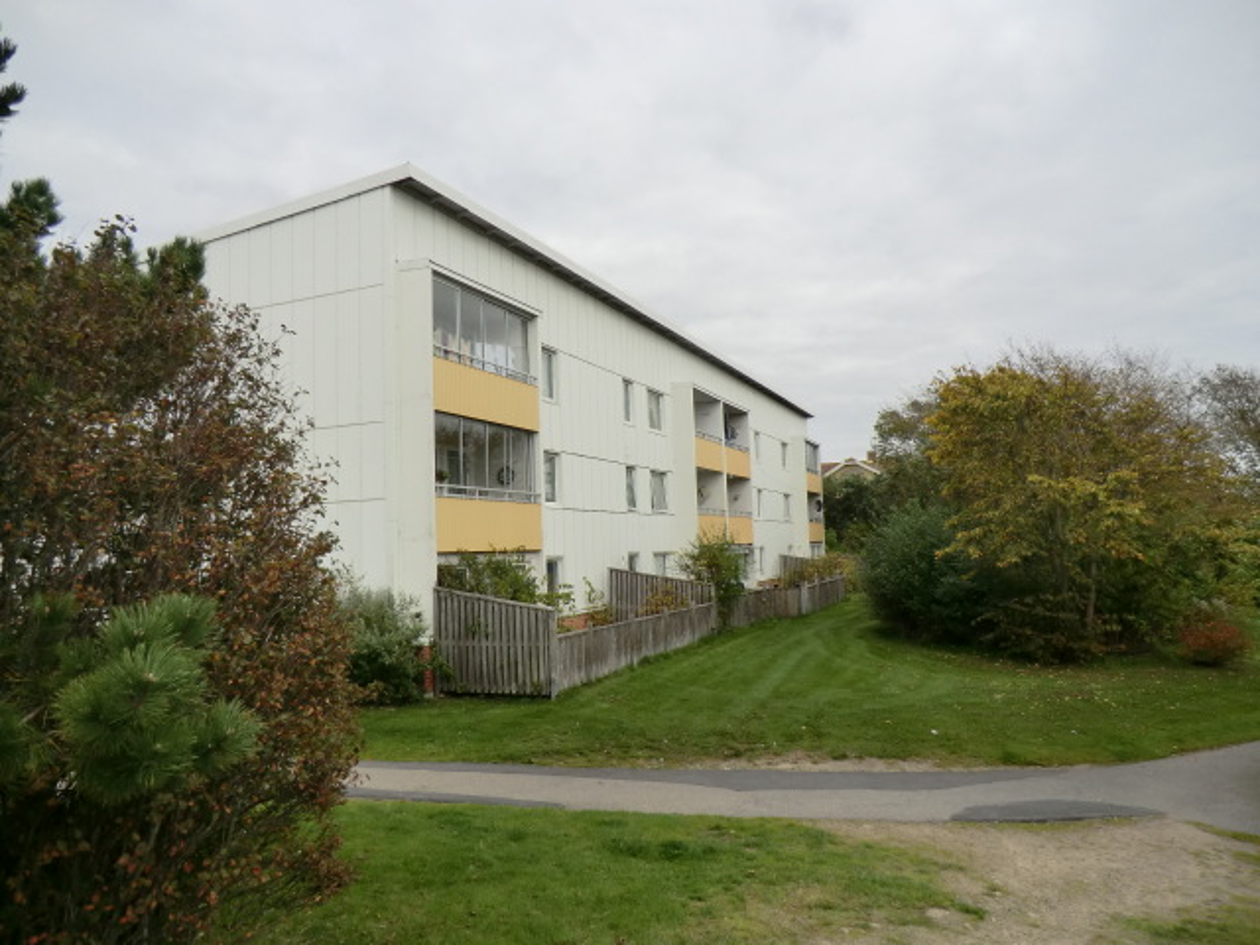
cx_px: 630
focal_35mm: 24
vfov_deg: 56.8
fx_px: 874
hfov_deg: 71.6
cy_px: 472
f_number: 3.2
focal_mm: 4.3
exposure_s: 1/400
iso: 64
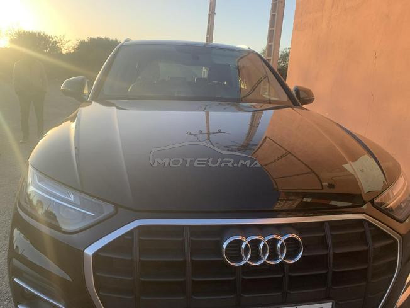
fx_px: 308
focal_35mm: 26
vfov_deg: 53.1
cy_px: 154
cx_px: 205
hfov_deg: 67.3
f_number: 1.8
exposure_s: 1/363
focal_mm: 4.25
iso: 25
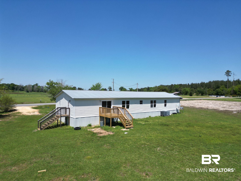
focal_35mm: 24
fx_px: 167
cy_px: 90
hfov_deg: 71.6
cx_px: 120
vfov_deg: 56.8
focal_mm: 6.72
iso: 100
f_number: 1.7
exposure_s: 1/3000
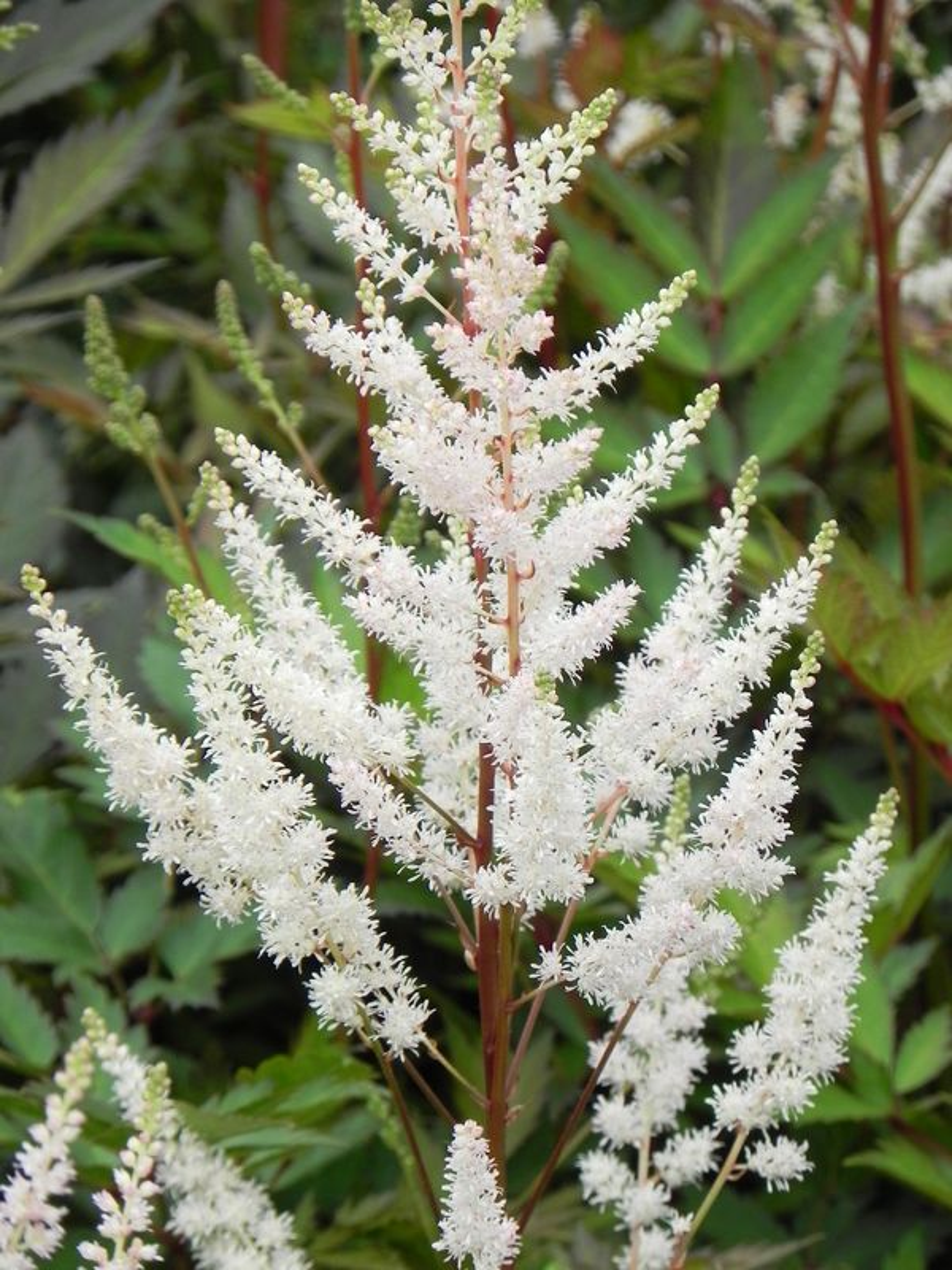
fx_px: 12357
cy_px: 635
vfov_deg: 5.9
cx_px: 476
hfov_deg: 4.4
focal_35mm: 337
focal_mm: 59.9
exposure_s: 1/250
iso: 160
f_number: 5
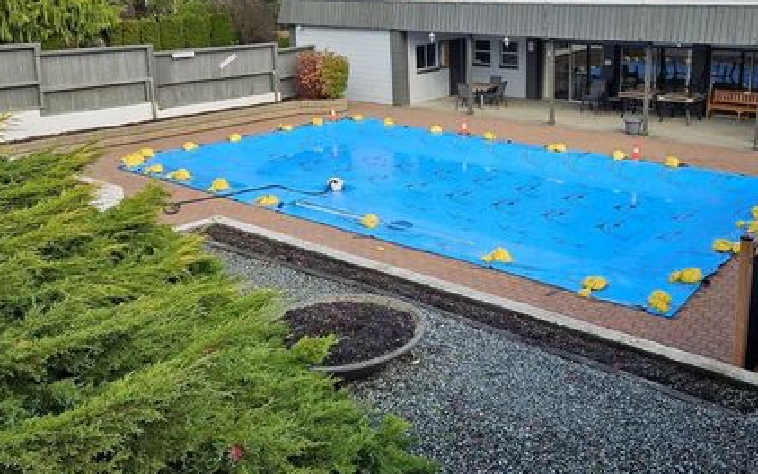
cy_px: 153
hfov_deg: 52.2
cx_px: 471
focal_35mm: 37
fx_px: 765
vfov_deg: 34.1
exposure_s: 1/640
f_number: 1.8
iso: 25
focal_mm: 5.4
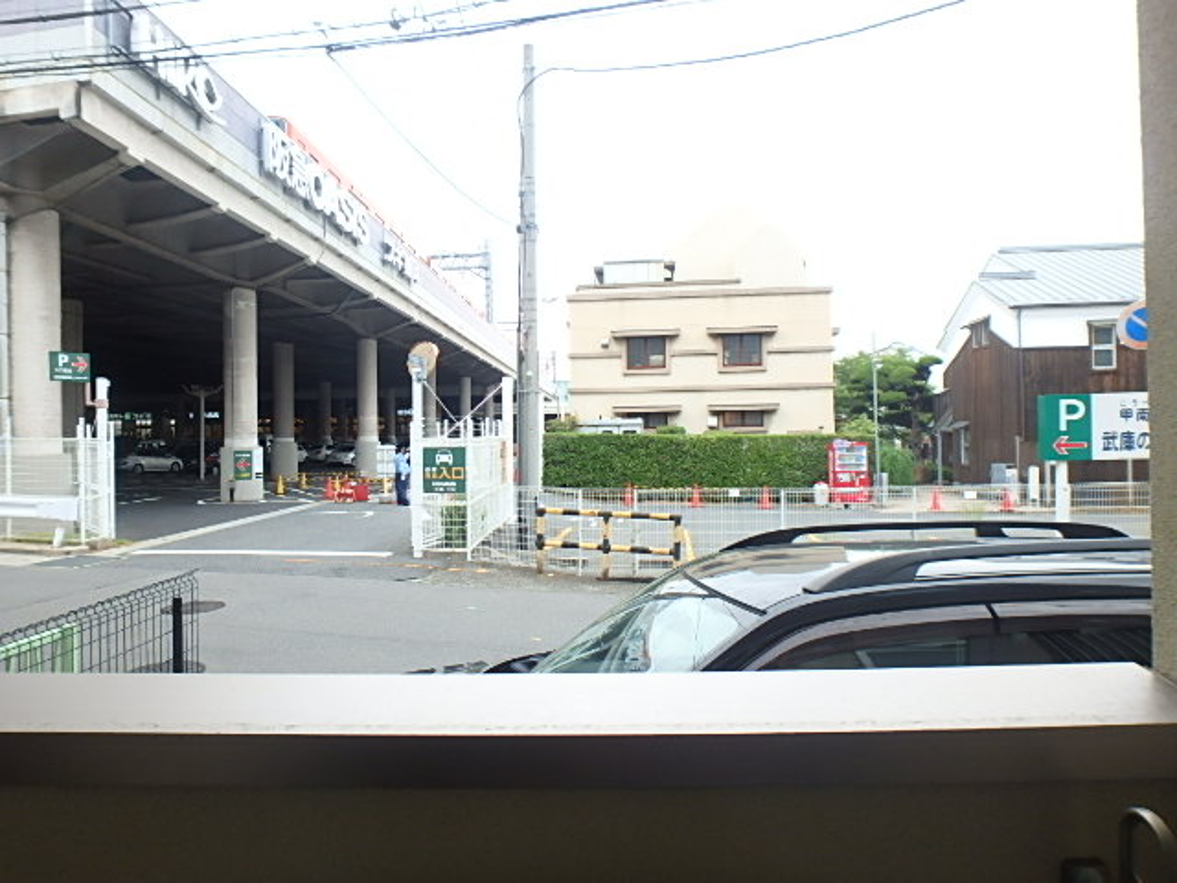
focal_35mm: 21
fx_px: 714
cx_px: 588
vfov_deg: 63.4
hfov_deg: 79.0
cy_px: 442
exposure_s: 1/125
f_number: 3.5
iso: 125
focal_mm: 3.7
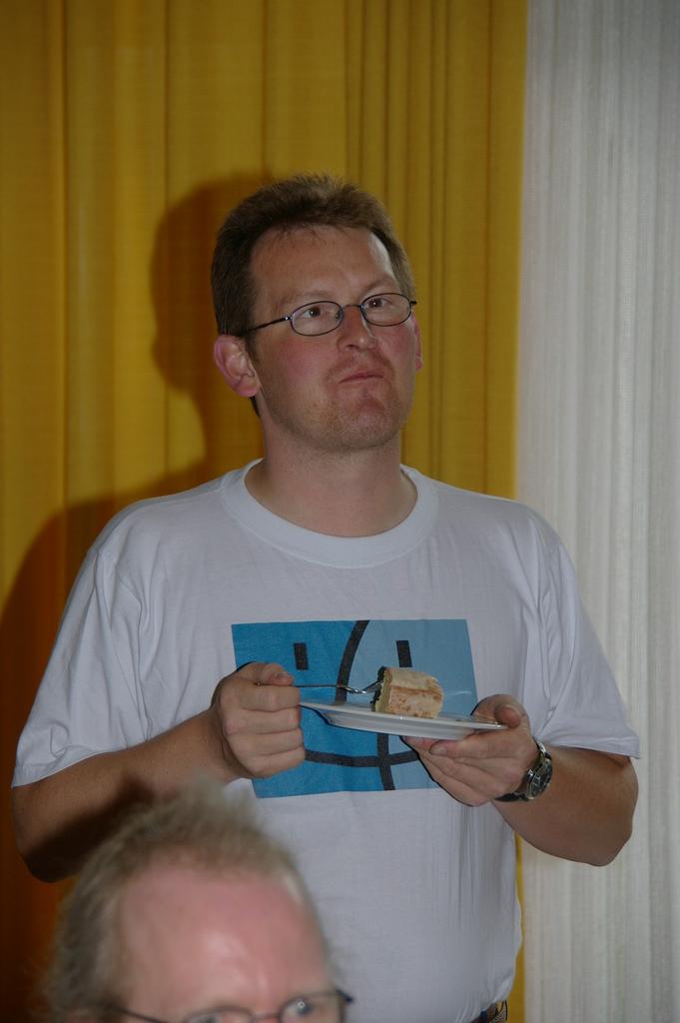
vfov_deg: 13.7
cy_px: 512
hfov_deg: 9.1
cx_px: 340
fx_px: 4257
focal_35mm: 150
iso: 200
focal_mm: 100
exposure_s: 1/125
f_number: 5.6
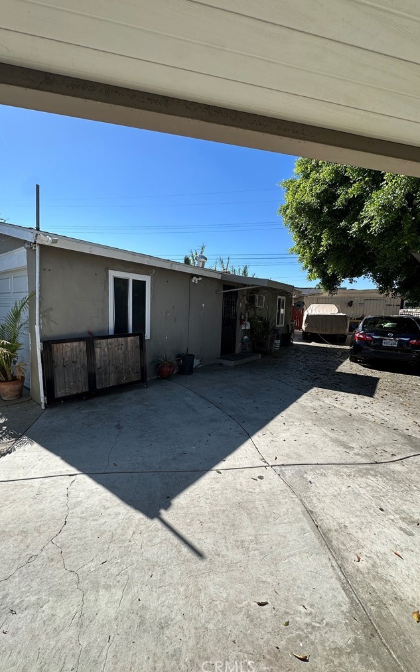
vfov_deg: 101.5
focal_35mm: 15
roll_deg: -2.1
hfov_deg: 74.6
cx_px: 189
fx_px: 275
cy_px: 337
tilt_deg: -2.9
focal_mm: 2.22
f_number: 2.2
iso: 50
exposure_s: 1/1383
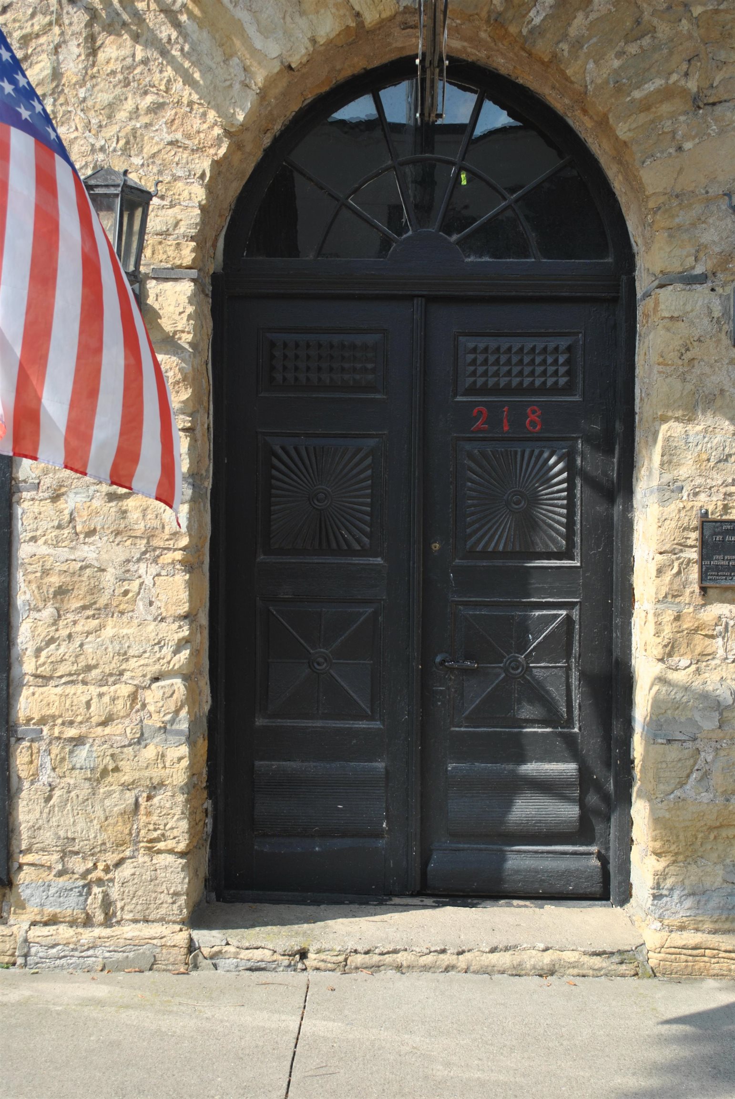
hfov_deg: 25.8
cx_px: 368
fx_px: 1603
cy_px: 550
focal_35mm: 52
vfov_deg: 37.8
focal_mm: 35
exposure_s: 1/200
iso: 100
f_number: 7.1
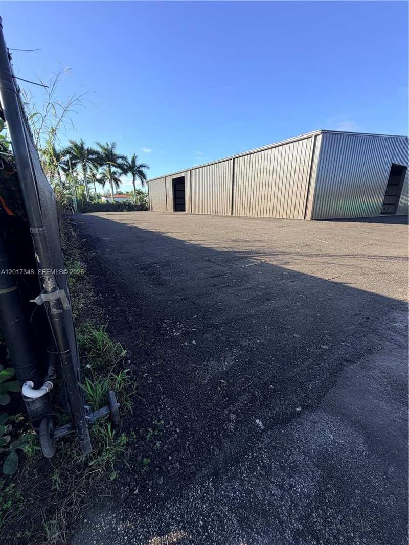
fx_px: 220
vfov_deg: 102.1
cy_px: 272
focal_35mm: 14
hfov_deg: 85.7
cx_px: 204
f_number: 2.2
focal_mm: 2.22
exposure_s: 1/564
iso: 40
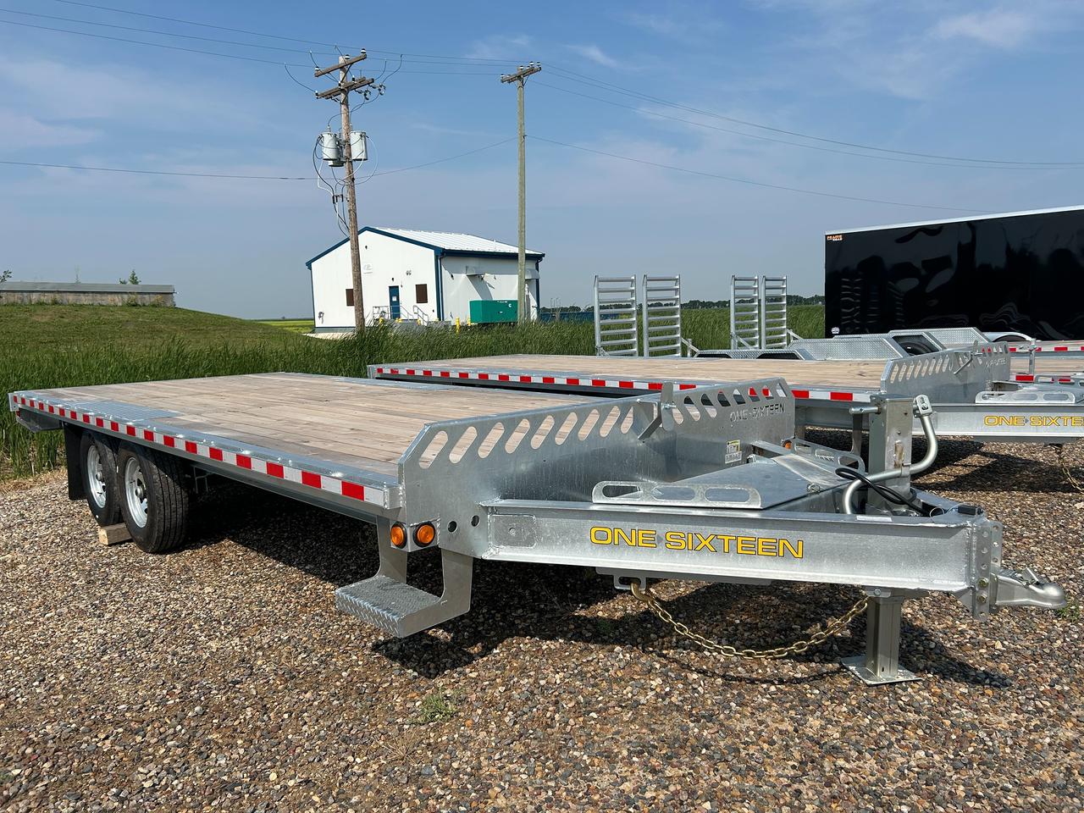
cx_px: 542
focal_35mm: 26
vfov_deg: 53.1
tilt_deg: -6.4
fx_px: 814
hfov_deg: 67.3
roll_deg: +1.4
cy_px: 406
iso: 50
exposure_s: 1/5882
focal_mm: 5.7
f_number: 1.5
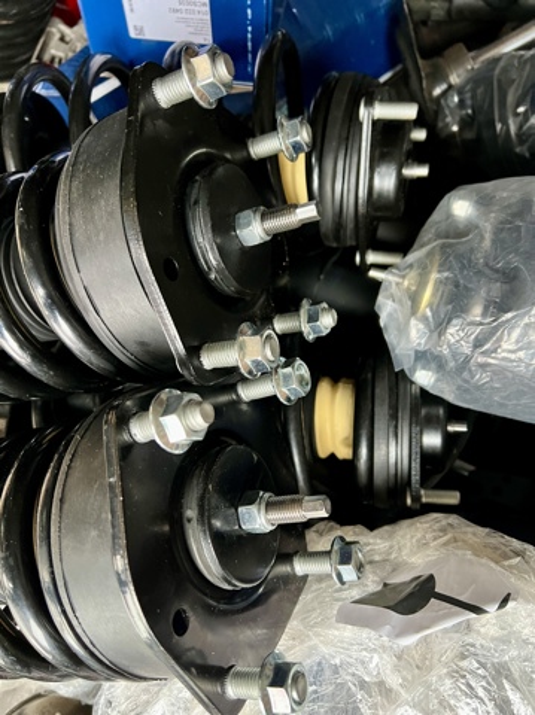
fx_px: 537
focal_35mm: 26
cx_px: 268
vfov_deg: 67.4
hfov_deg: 53.0
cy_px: 358
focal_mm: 5.7
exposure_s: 1/54
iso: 500
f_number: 1.5
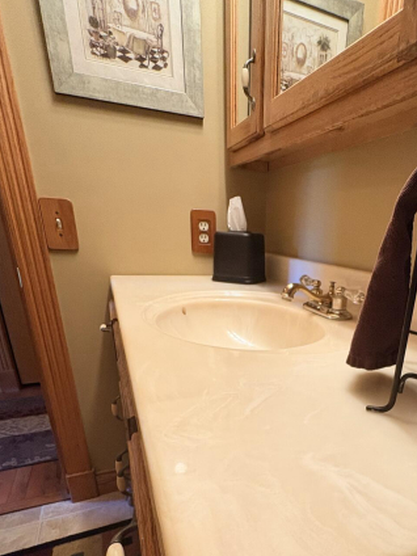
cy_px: 385
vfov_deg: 73.3
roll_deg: -3.3
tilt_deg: -21.6
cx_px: 285
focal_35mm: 22
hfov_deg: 59.4
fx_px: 353
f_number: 2.2
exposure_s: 1/60
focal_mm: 2.22
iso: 250
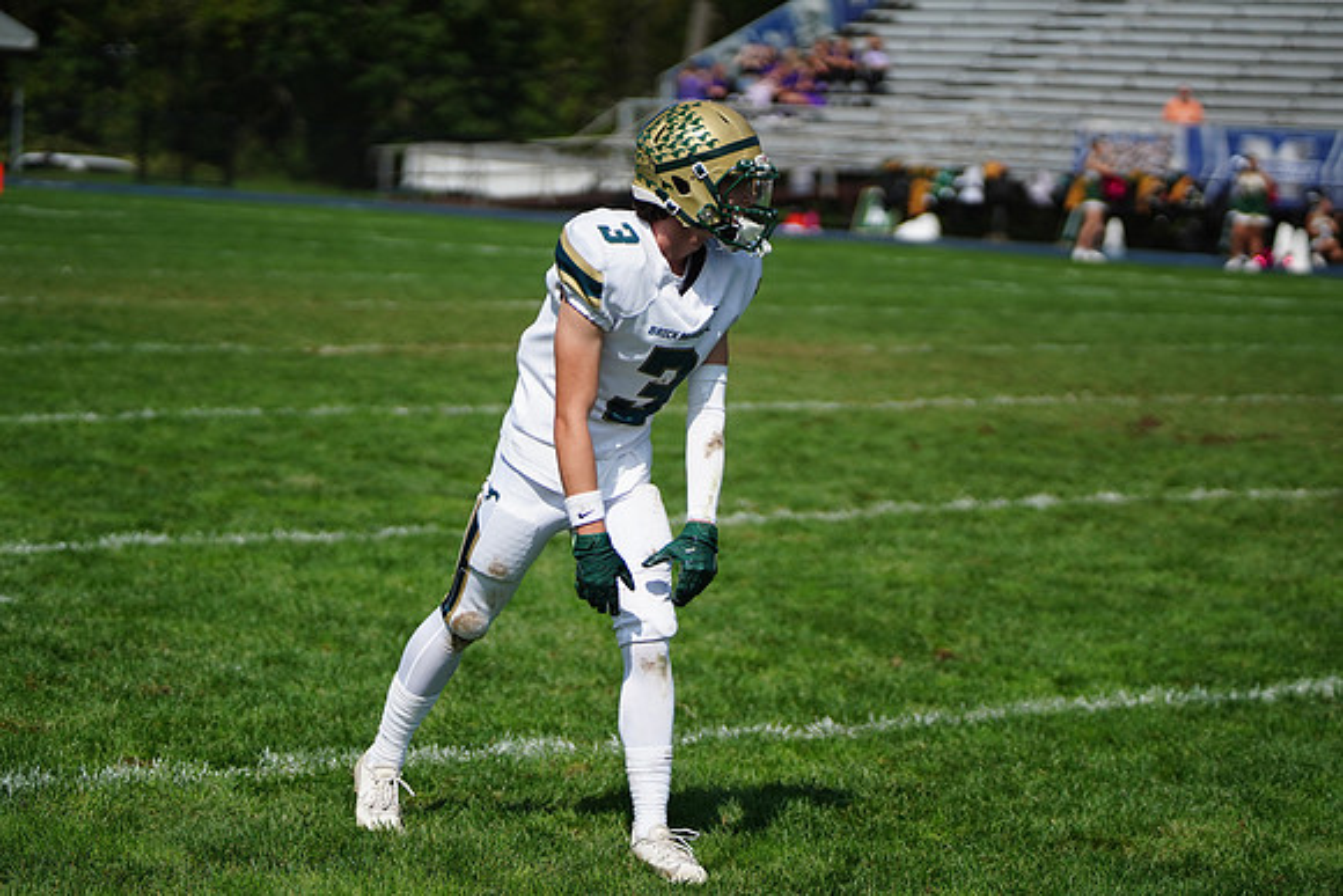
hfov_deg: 14.7
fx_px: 5224
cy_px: 448
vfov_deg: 9.8
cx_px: 672
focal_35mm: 140
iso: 400
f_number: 2.8
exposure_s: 1/8000
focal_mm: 140
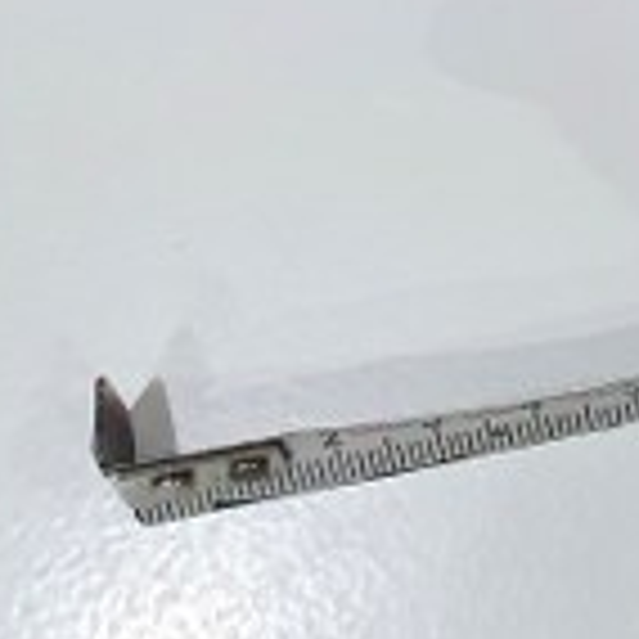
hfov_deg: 17.0
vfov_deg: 15.1
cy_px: -580
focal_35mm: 97
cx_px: 810
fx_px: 2026
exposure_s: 1/100
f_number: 2.4
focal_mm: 4.32
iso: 250
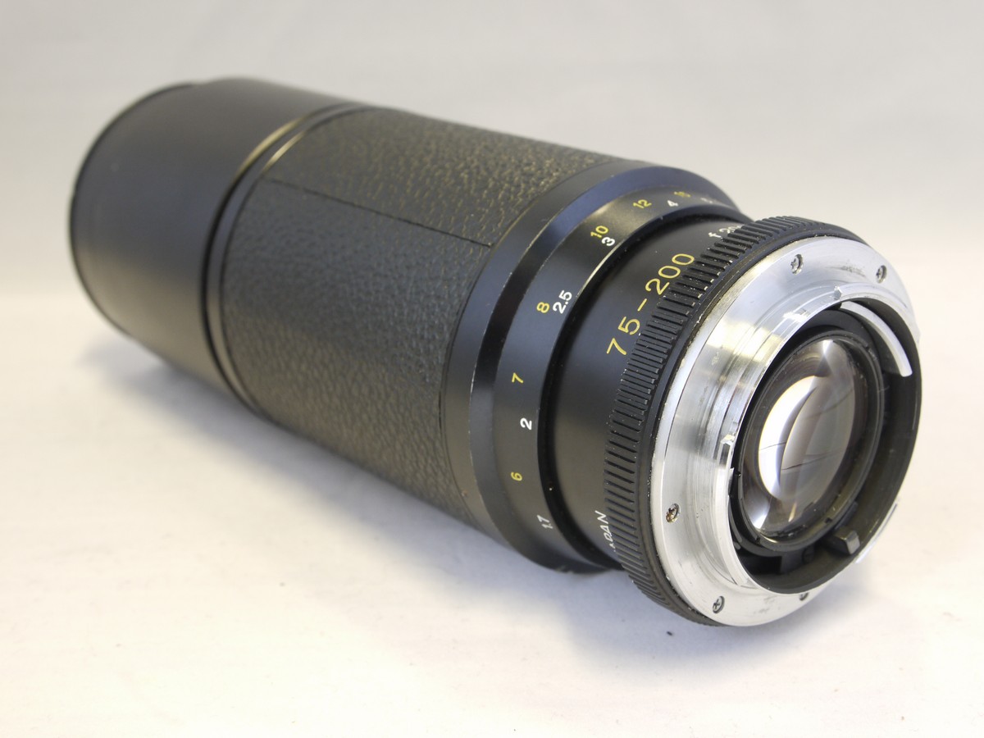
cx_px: 492
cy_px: 369
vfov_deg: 28.0
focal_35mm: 52
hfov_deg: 36.8
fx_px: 1478
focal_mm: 26
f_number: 8
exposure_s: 1/8
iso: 400
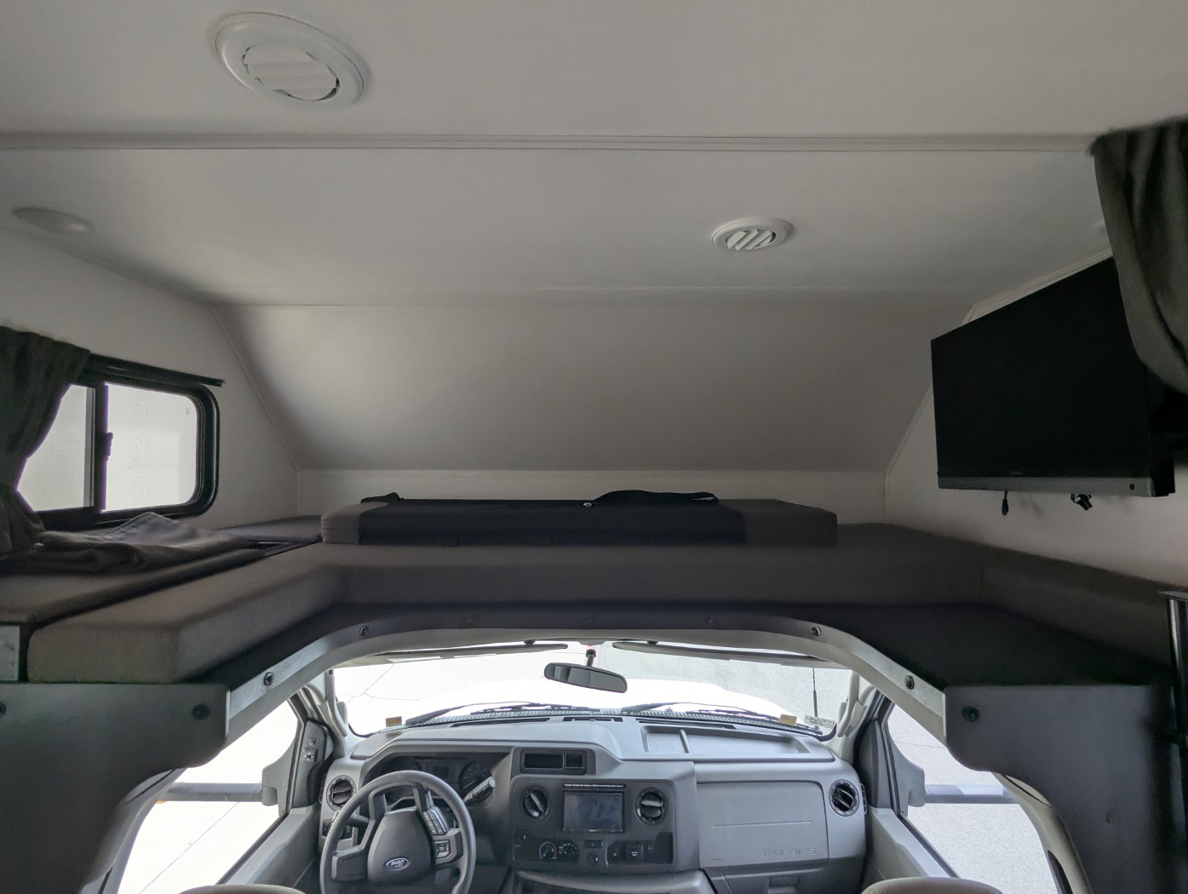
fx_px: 550
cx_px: 594
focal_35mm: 16
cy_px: 447
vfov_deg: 78.2
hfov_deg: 94.4
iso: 37
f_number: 2.2
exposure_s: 1/180
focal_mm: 2.35
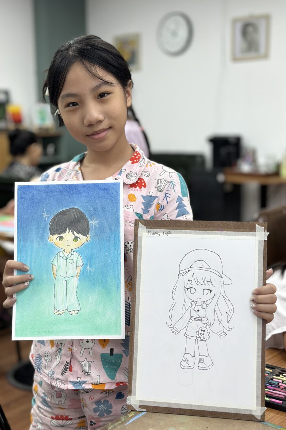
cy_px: 212
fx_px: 608
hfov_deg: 26.5
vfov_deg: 38.9
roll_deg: +0.0
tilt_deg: -8.2
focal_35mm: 51
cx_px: 137
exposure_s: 1/100
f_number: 1.78
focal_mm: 6.86
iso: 64
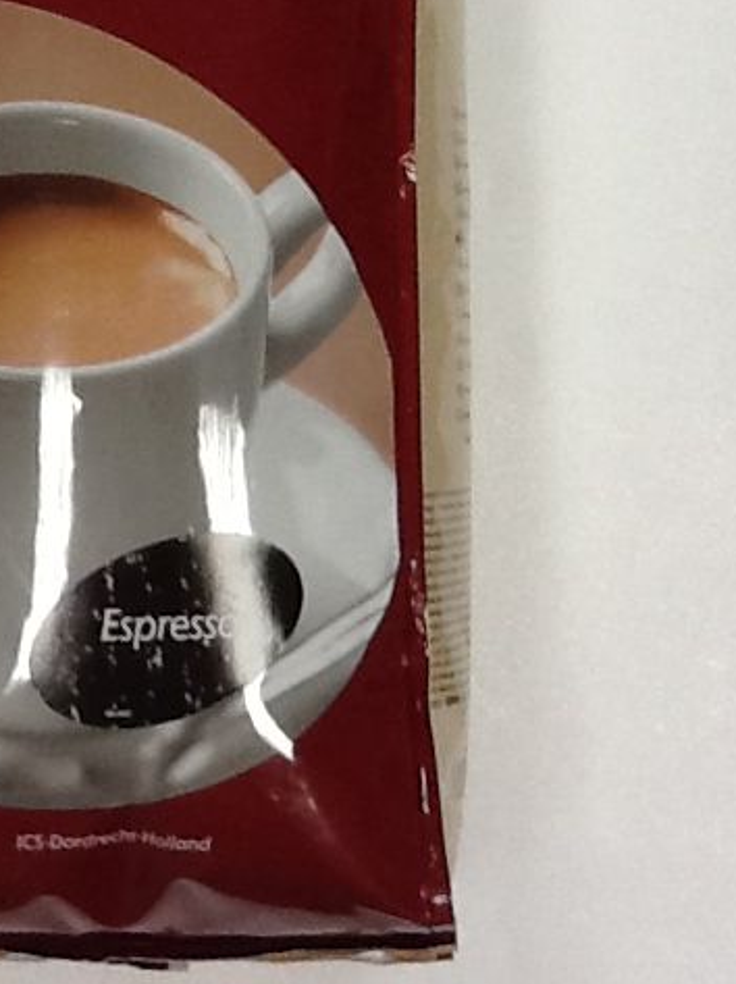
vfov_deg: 29.3
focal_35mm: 65
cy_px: 218
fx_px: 1845
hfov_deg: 22.3
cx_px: 168
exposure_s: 1/33
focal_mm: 2.03
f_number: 2.4
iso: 80
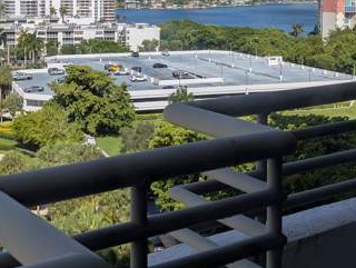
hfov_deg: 31.9
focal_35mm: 60
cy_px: 20
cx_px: 127
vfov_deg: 23.7
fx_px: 618
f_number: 1.68
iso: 22
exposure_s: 1/1186
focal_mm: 6.9
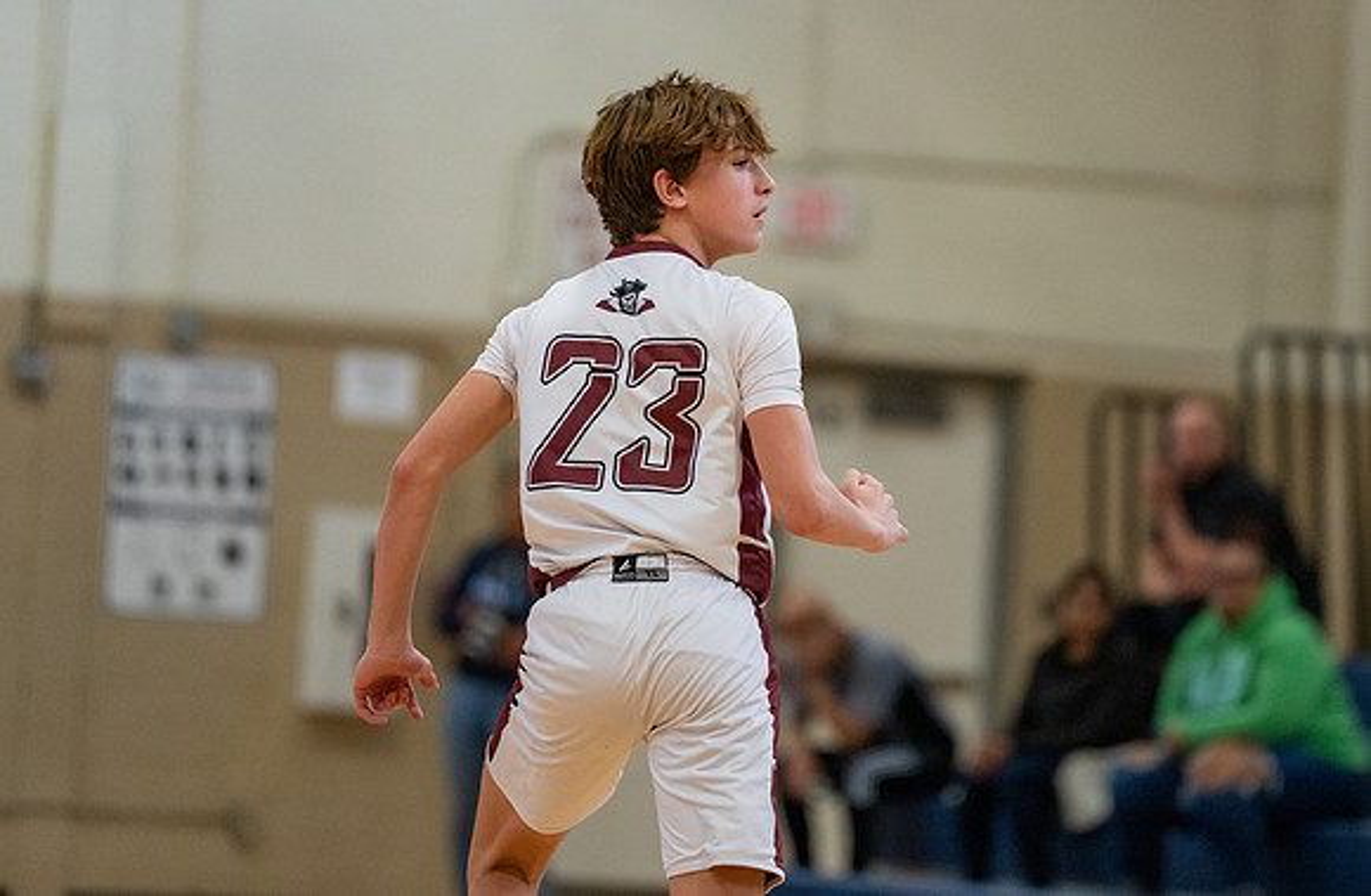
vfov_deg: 5.3
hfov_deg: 8.1
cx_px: 861
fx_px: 9691
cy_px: 346
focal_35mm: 256
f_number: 2.8
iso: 5000
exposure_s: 1/1000
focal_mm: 200
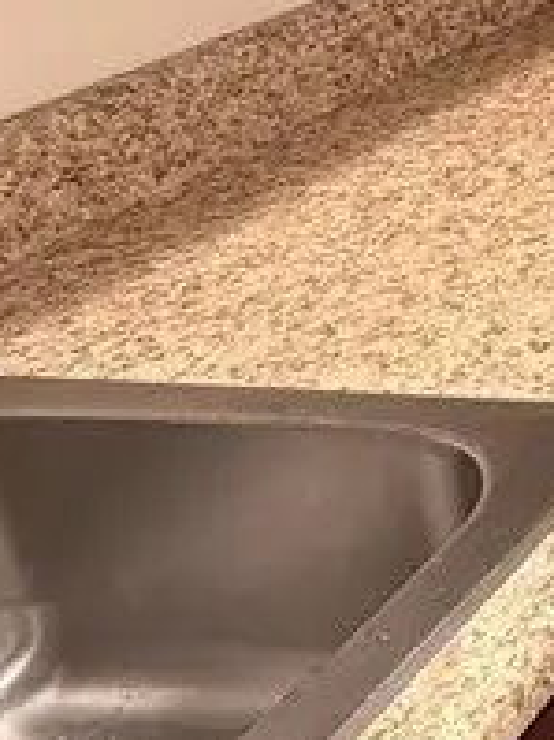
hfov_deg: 13.5
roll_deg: -1.7
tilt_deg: -18.5
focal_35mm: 72
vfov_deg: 26.2
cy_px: 82
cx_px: 1402
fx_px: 1538
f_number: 2.2
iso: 200
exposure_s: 1/60
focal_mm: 2.22
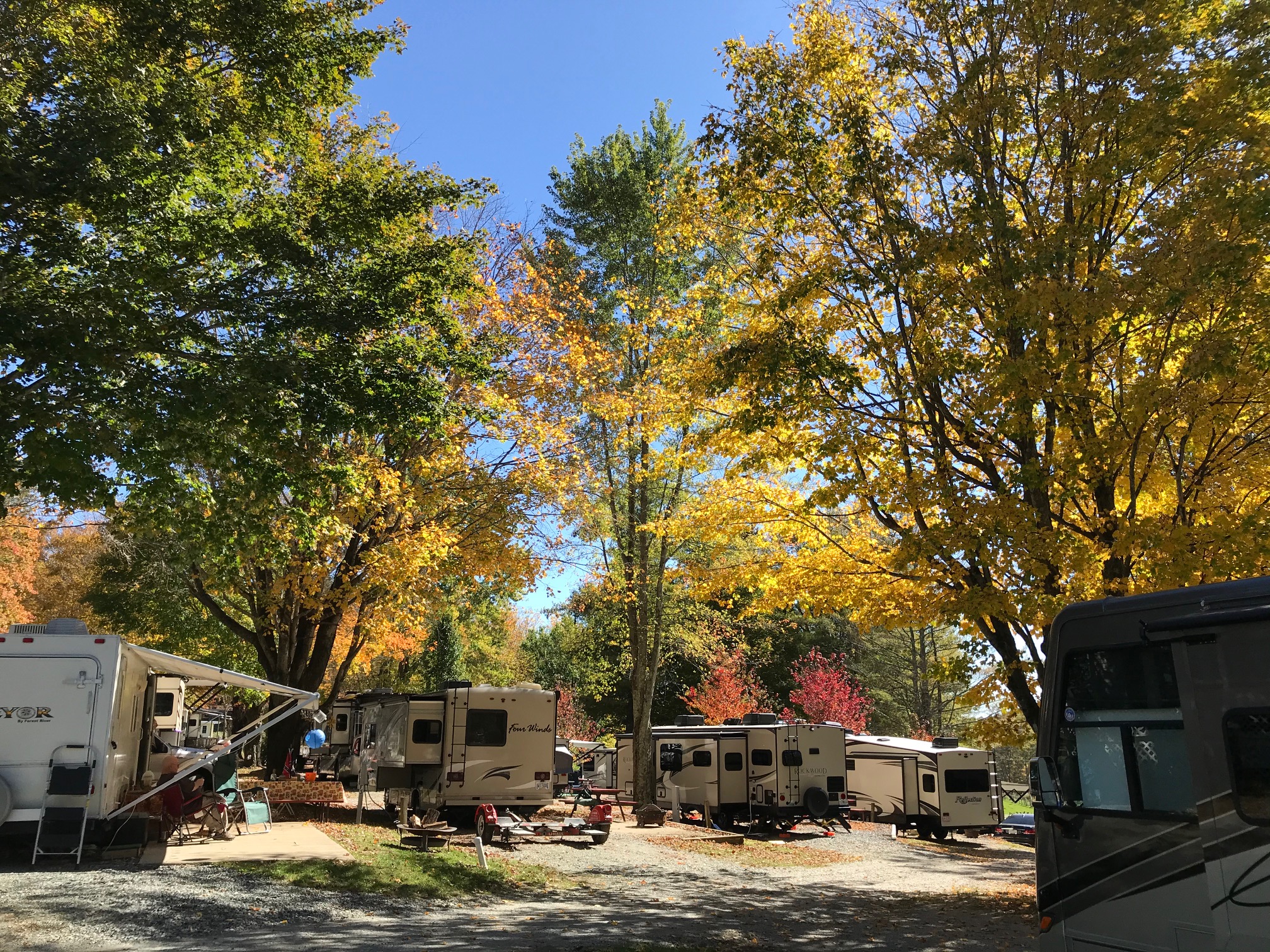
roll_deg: +0.4
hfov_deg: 63.4
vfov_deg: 49.7
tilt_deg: +13.9
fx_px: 1027
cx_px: 635
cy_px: 476
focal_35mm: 28
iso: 20
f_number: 1.8
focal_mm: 3.99
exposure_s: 1/1064
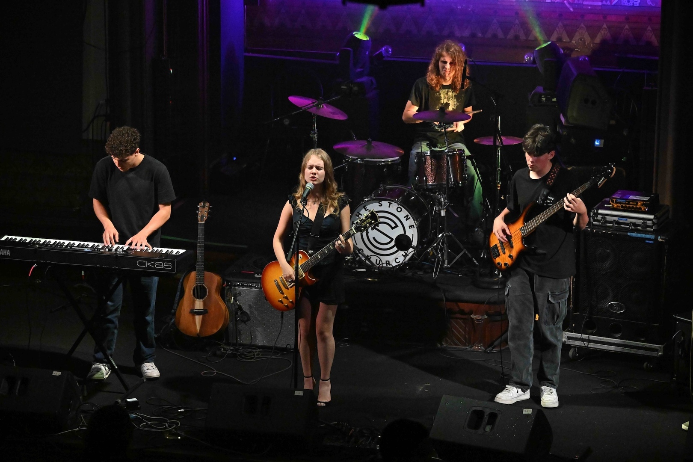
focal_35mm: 105
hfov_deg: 19.5
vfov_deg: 13.0
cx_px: 346
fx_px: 2021
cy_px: 231
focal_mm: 105
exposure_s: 1/250
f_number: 5
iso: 9000
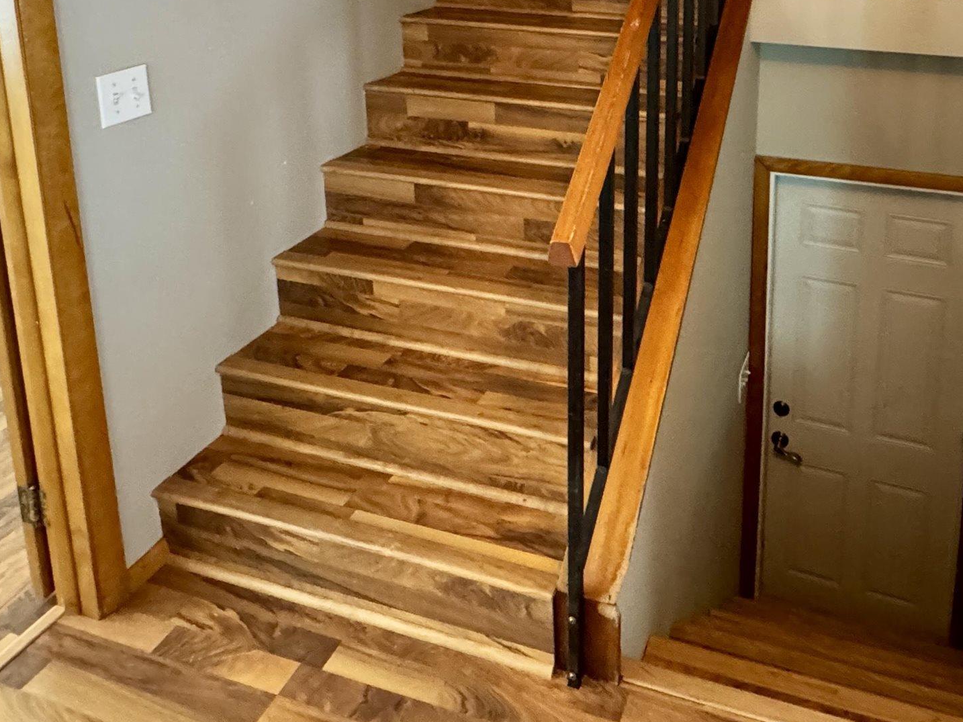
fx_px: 834
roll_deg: -0.7
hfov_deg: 58.0
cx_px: 674
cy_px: 23
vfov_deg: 41.5
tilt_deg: -11.6
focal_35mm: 30
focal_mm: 2.22
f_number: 2.2
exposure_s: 1/60
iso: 800
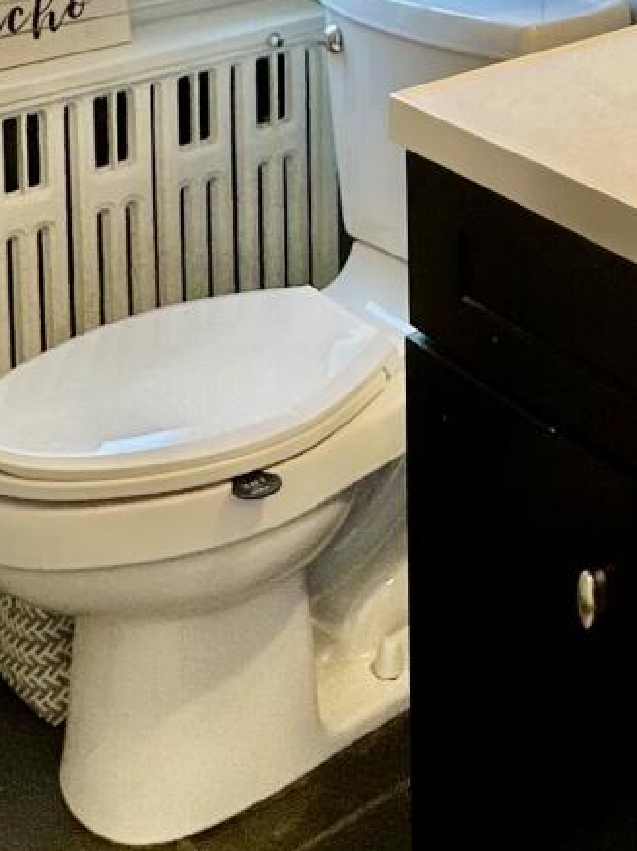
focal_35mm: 64
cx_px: 656
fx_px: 1572
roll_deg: -0.9
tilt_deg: -5.2
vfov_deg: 25.7
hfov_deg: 22.0
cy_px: -276
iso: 160
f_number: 2.2
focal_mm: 2.22
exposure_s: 1/120
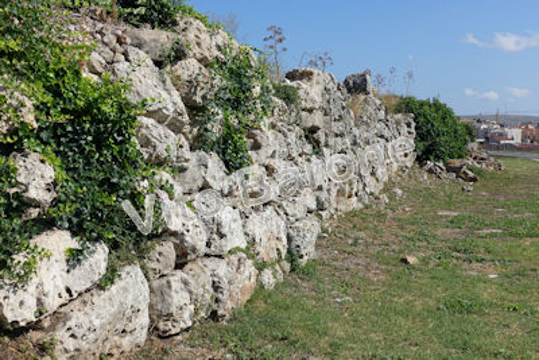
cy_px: 180
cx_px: 270
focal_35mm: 45
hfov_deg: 43.6
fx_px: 674
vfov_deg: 29.9
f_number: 5.6
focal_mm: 16.39
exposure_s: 1/800
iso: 125
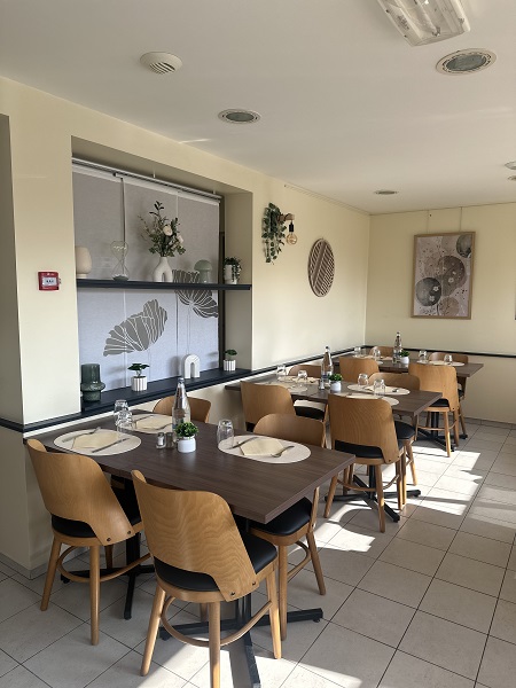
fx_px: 477
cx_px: 258
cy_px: 344
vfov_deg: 71.6
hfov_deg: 56.8
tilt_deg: -5.9
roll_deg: -0.6
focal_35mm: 24
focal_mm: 6.86
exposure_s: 1/611
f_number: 1.78
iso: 80
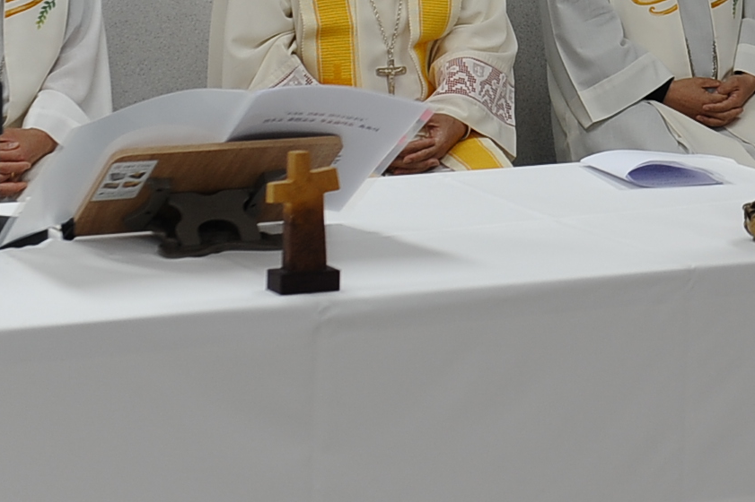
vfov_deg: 8.5
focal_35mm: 159
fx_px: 3333
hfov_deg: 12.7
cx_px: 857
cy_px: -147
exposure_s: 1/60
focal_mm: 42
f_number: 5
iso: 500
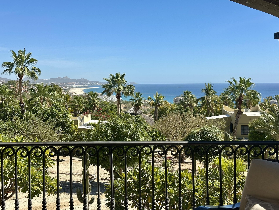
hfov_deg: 39.7
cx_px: 140
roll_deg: +1.0
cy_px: 105
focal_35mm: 48
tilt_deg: -2.9
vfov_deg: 30.3
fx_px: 387
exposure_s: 1/4566
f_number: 1.78
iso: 64
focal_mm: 6.86
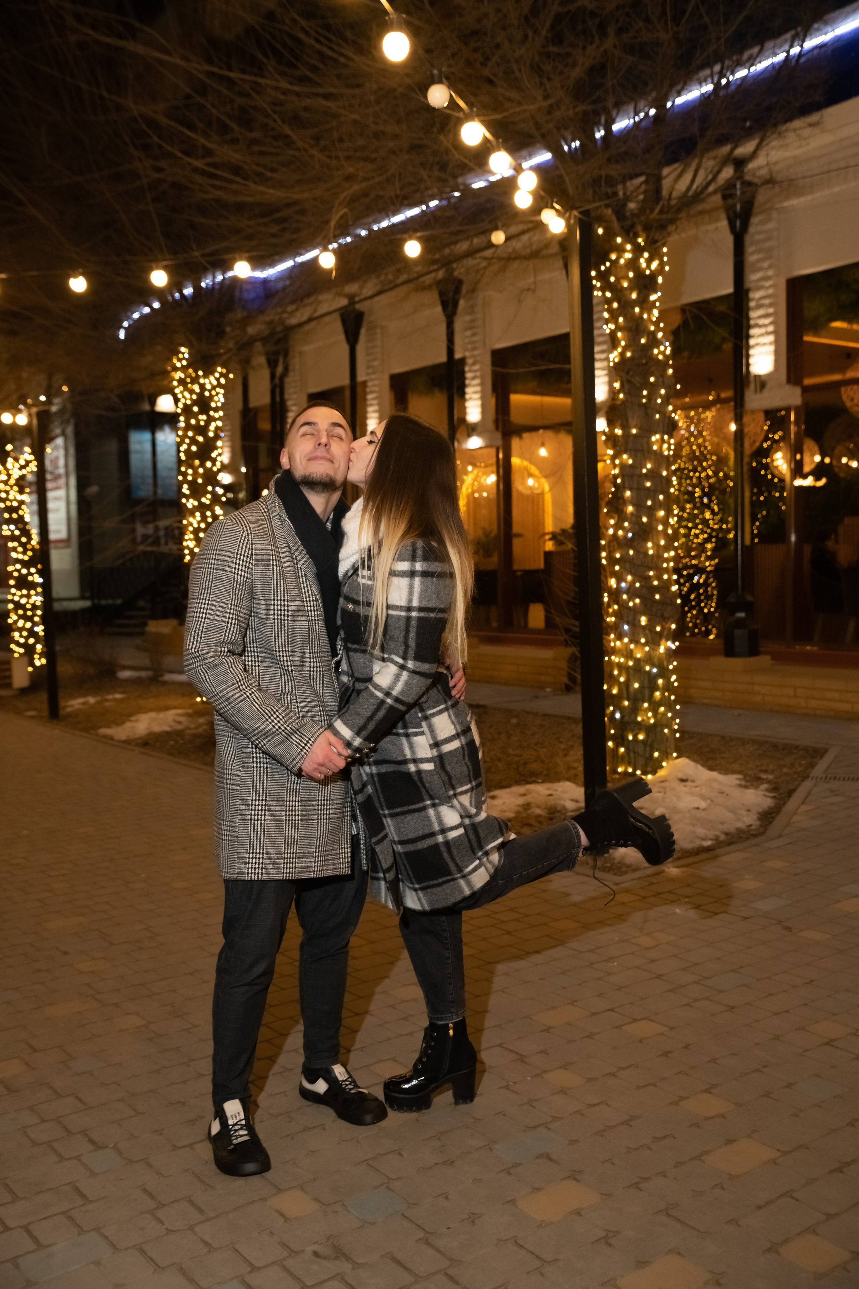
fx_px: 1288
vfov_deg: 53.1
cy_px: 644
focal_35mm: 36
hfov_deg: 36.9
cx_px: 430
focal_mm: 36
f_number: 4
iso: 1000
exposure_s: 1/160
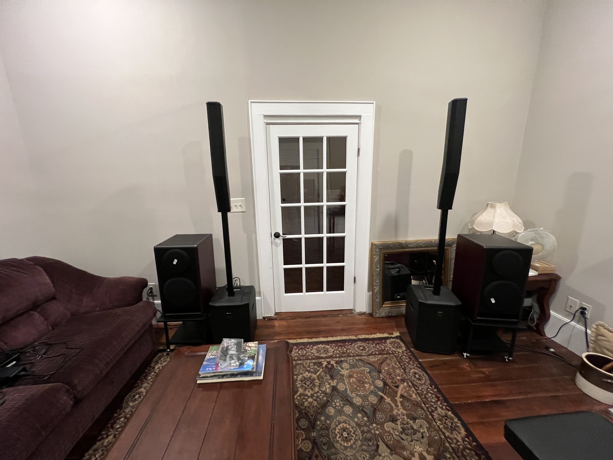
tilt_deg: -12.5
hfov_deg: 106.2
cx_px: 306
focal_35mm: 13
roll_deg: +1.5
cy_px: 230
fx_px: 230
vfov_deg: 89.9
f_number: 1.8
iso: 500
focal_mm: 1.57
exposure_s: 1/60
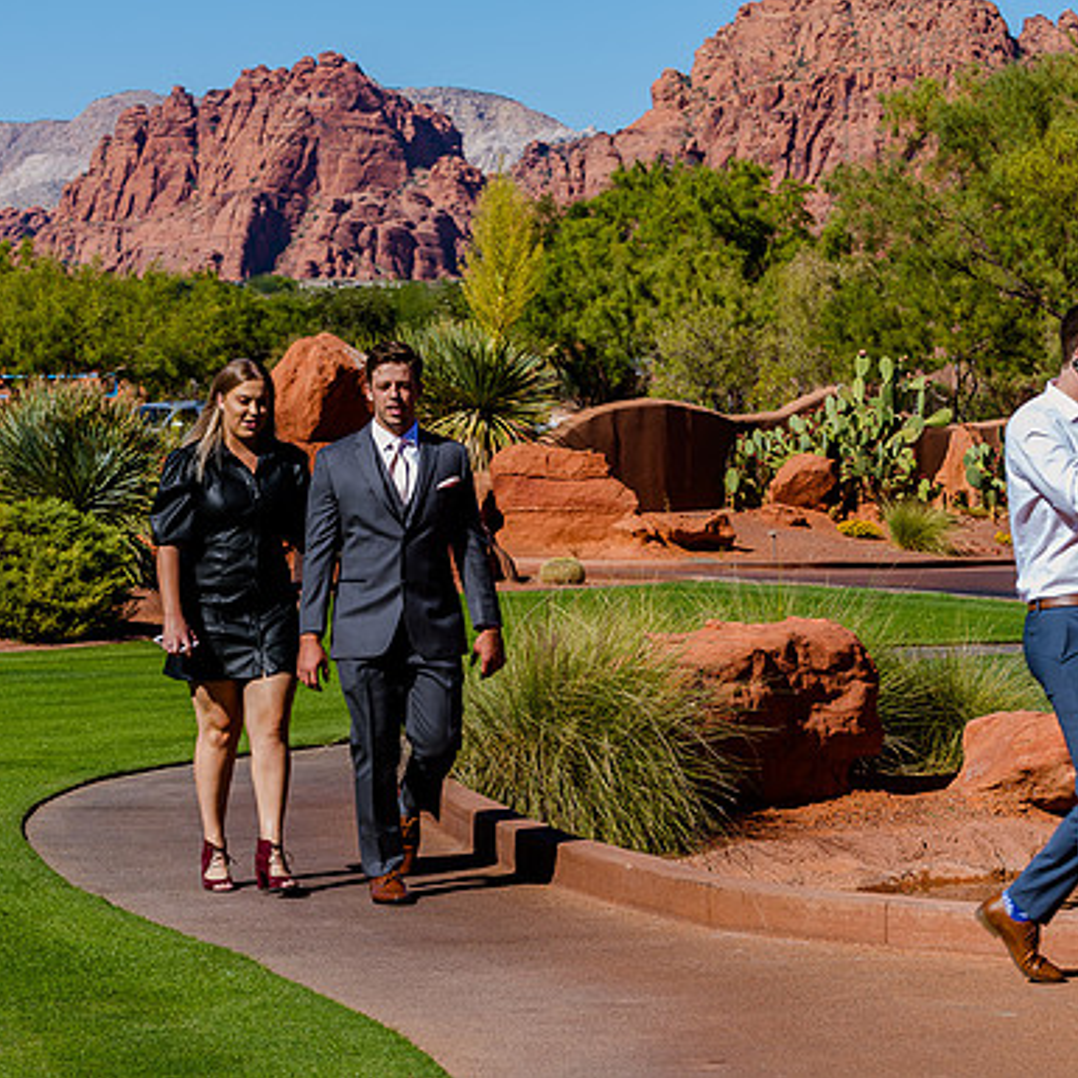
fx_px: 5109
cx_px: 625
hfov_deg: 12.0
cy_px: 626
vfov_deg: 12.0
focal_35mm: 145
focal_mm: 90
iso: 100
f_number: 9
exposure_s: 1/100
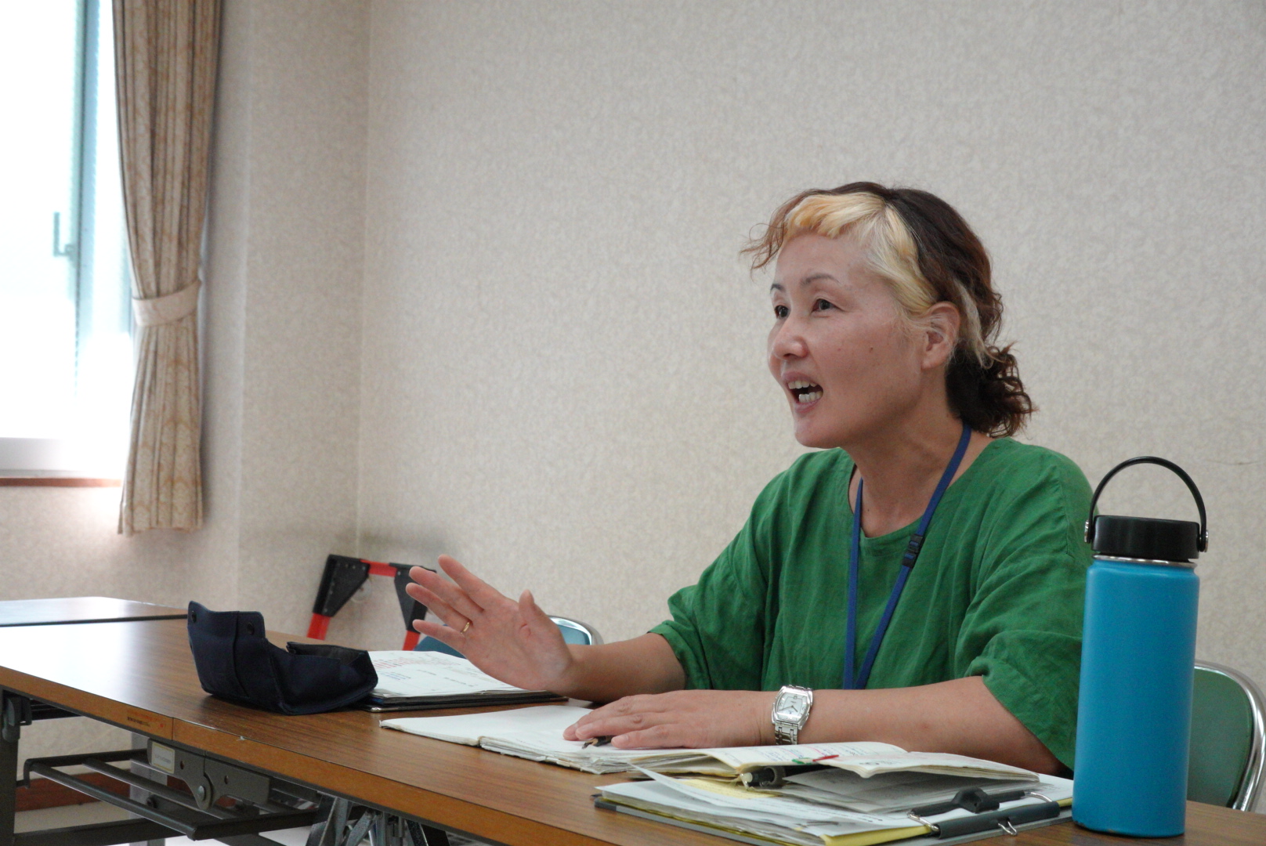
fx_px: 1724
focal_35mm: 49
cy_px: 423
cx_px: 633
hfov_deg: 40.3
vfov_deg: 27.6
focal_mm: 17.32
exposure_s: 1/200
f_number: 4
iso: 2000
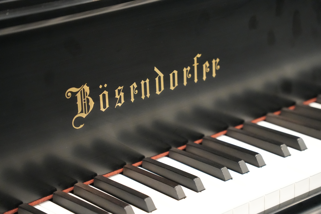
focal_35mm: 105
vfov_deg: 13.0
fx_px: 936
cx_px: 160
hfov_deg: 19.5
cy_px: 107
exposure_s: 1/100
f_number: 2.8
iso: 6400
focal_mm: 70
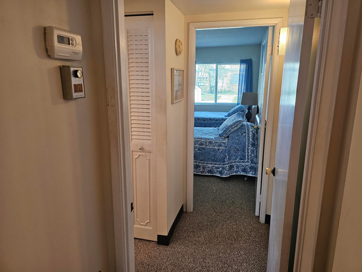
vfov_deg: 58.9
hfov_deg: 73.9
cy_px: 136
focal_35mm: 23
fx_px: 241
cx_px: 181
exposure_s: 1/120
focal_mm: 6.3
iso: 250
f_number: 1.7
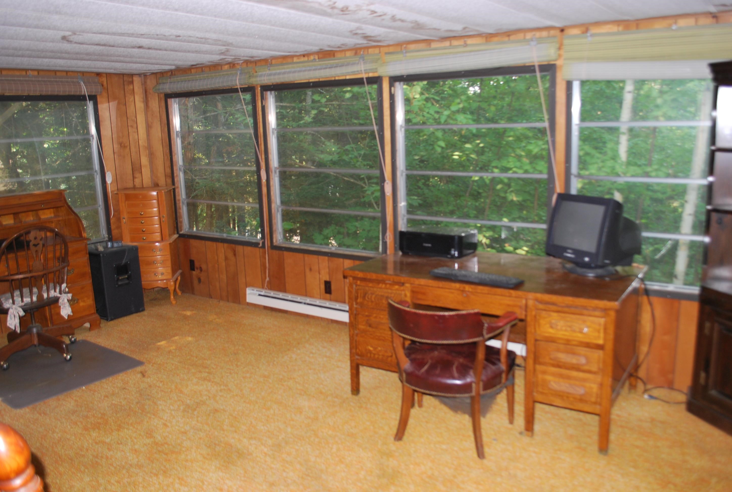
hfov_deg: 61.8
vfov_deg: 43.8
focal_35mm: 30
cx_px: 366
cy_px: 246
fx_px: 611
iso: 280
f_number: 3.8
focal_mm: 20
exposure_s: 1/60
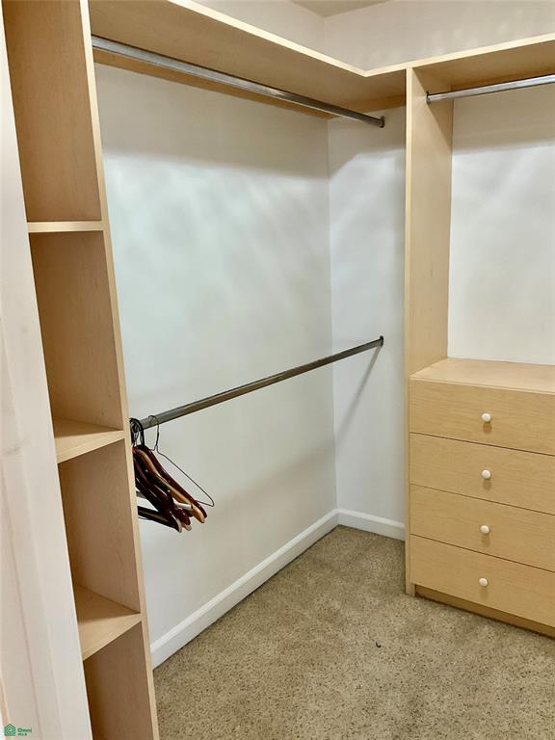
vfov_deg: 61.7
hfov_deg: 48.2
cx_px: 278
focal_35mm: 29
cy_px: 370
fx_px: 620
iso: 125
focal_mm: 3
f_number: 1.8
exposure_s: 1/60
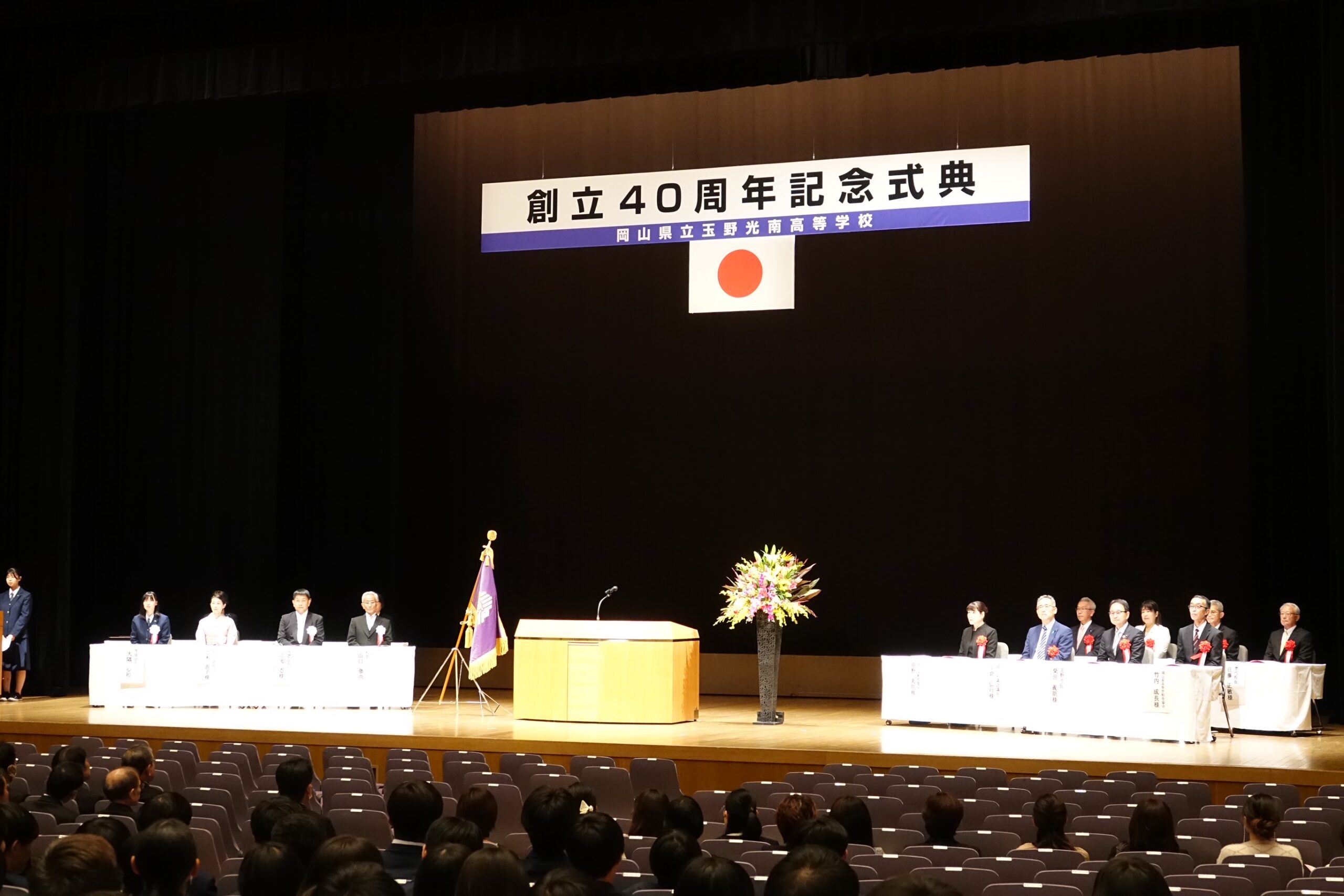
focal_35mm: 56
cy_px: 448
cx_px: 672
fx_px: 2091
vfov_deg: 24.2
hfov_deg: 35.6
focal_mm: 20.49
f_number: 3.5
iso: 1600
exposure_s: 1/60
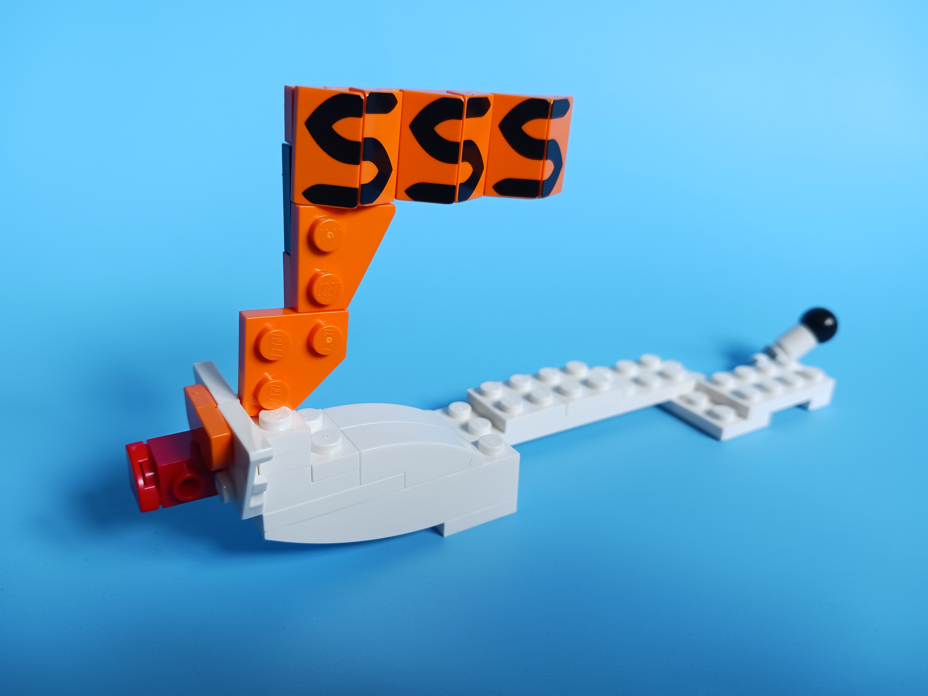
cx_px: 464
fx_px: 724
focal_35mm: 27
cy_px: 348
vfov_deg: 51.4
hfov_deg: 65.3
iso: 200
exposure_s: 1/60
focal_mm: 4
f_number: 1.8
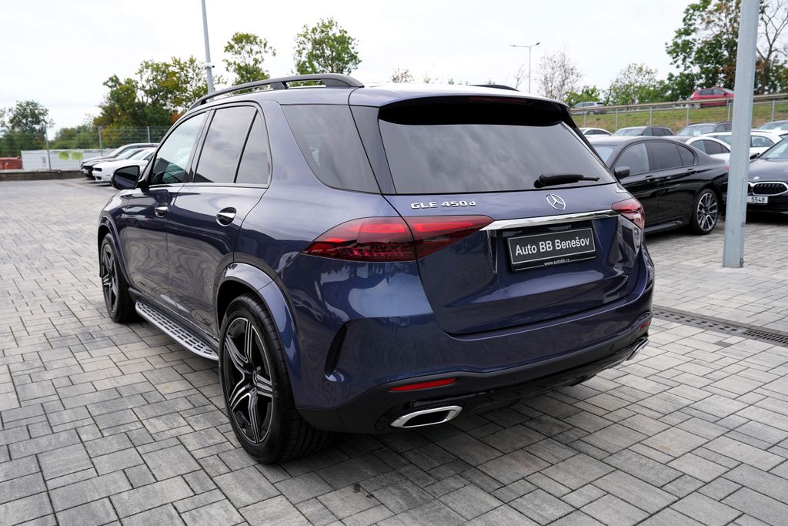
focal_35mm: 29
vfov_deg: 45.0
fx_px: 635
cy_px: 263
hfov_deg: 63.7
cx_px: 394
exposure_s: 1/125
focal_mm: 29
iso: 100
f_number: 5.6
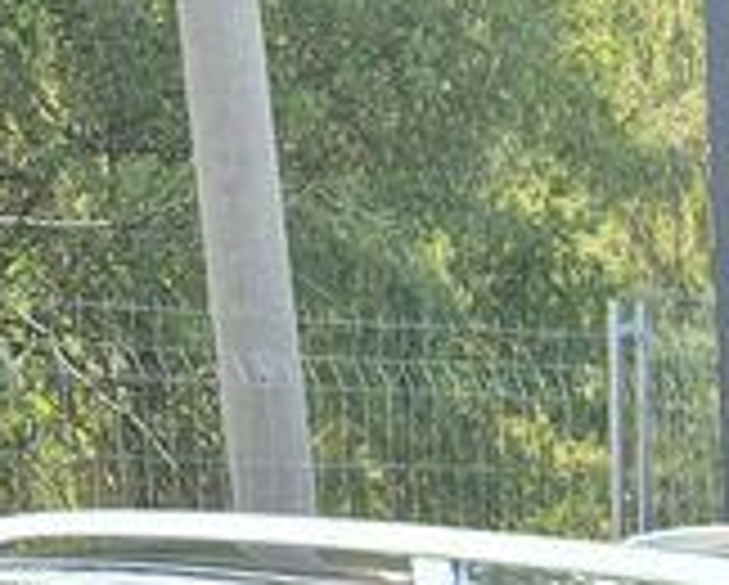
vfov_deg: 9.8
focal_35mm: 142
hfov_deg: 13.2
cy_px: 1318
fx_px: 3067
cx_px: 878
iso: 25
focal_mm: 5.4
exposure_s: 1/269
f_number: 1.8
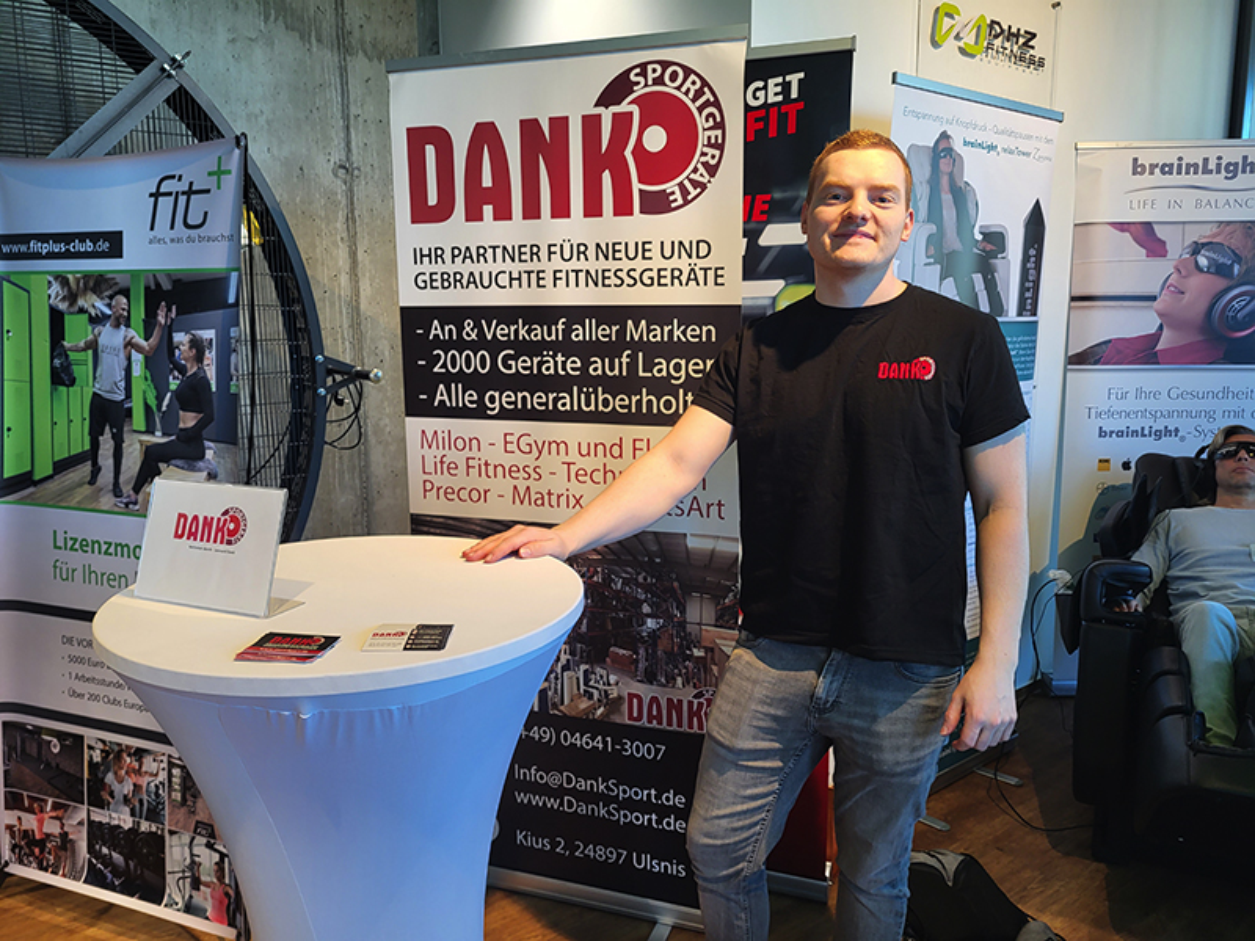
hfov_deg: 67.3
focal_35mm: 26
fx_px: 943
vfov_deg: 53.1
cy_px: 470
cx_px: 628
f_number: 1.8
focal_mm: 5.4
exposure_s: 1/100
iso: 125
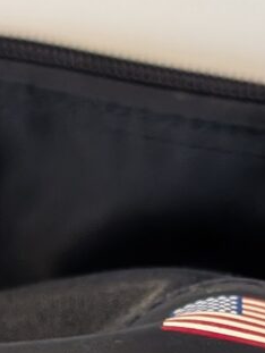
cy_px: 449
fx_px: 1609
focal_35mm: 158
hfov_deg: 9.4
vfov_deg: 12.1
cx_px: 129
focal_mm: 6.9
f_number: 1.68
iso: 1012
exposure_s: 1/120
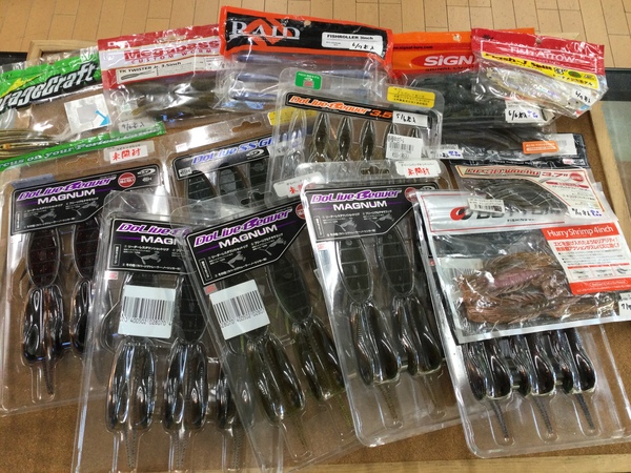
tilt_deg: -68.5
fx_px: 565
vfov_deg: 45.4
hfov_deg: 58.4
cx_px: 316
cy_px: 236
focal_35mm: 31
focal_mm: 3.3
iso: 25
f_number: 2.4
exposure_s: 1/30
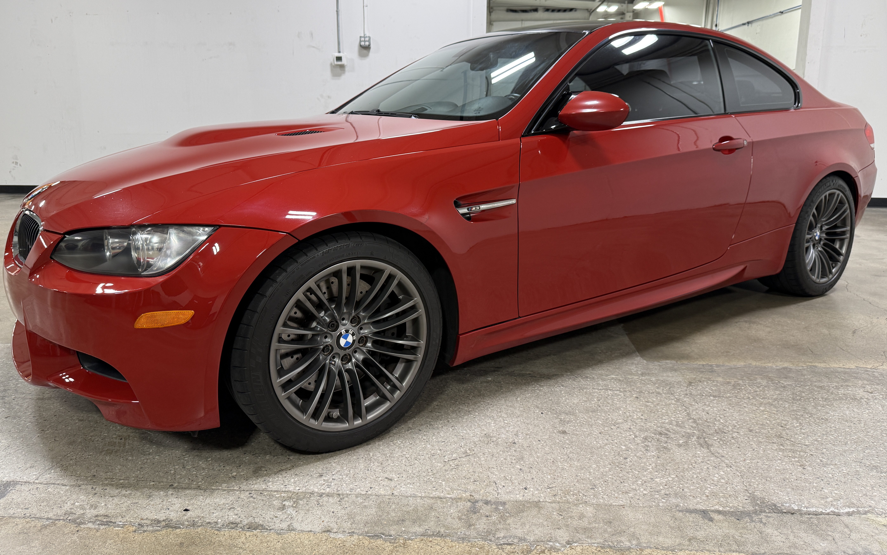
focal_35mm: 26
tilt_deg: -10.5
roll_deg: -0.1
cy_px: 225
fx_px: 629
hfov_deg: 70.4
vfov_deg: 47.4
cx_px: 441
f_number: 1.78
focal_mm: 6.76
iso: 100
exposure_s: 1/120
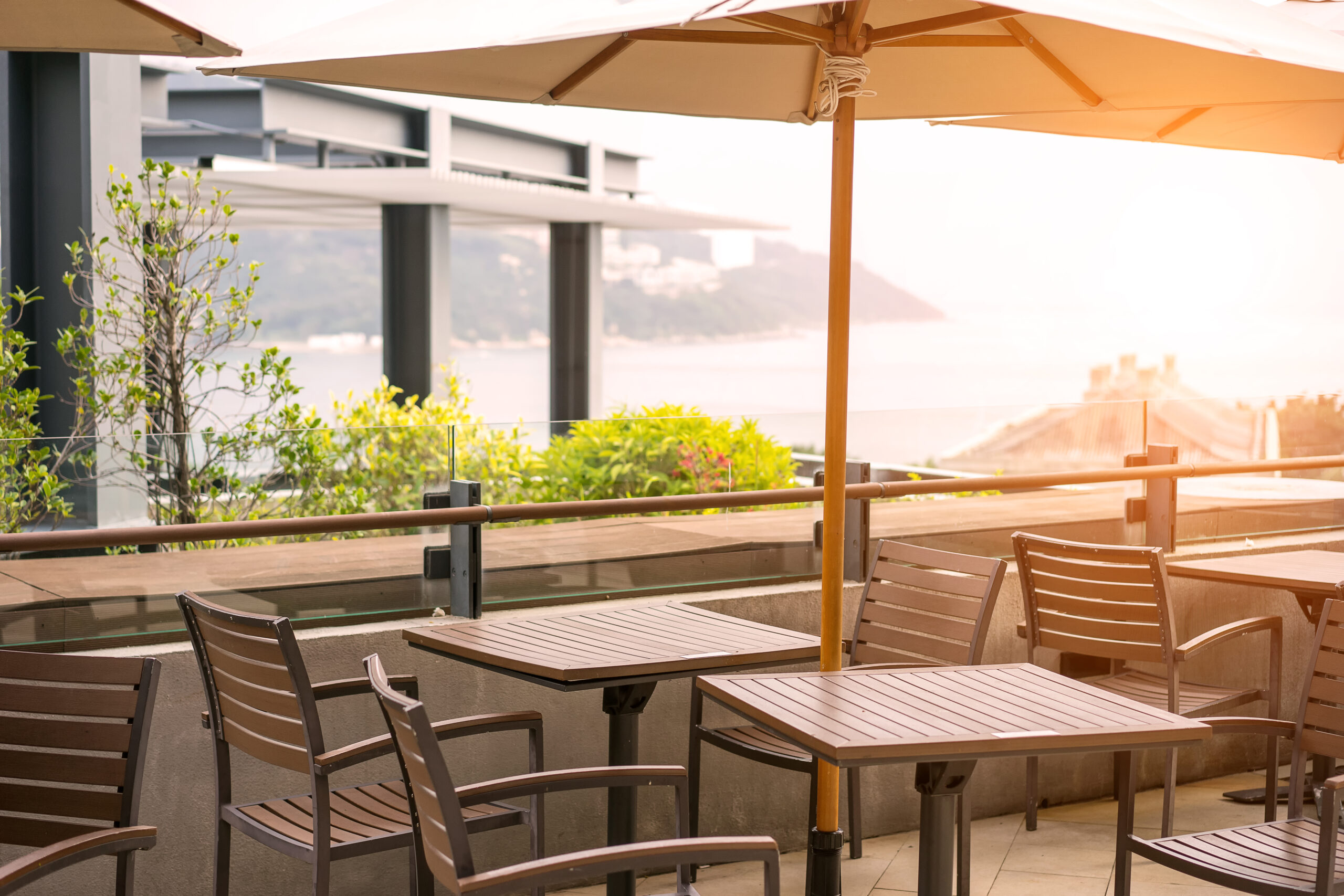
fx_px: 2053
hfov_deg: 36.2
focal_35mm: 55
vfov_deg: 24.6
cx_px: 672
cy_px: 448
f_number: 2.8
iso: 400
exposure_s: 1/500
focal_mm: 55
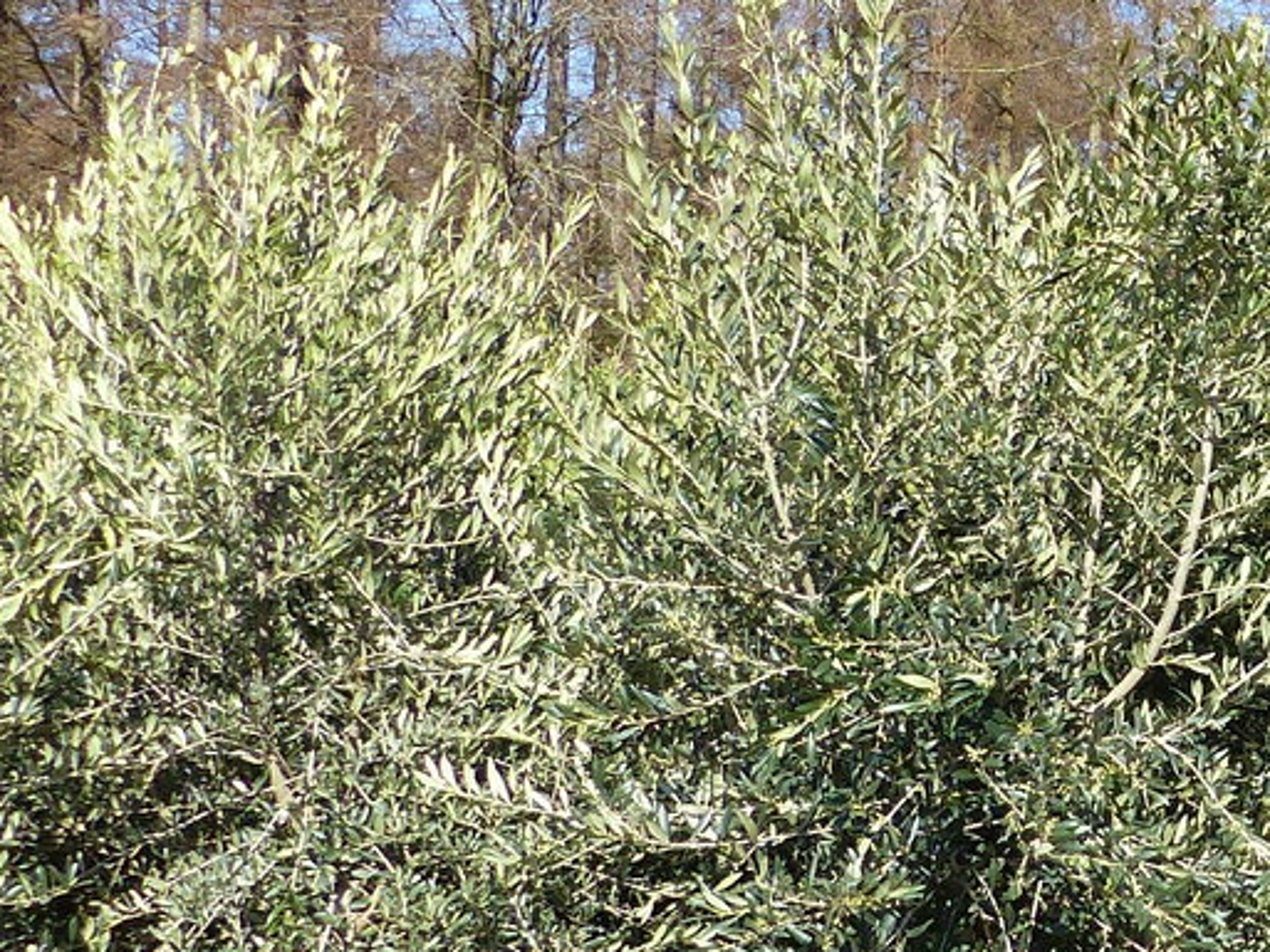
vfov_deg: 18.9
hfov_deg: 23.1
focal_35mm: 78
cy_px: 574
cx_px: 1503
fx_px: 2862
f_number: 4
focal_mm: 4.5
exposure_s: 1/400
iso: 100
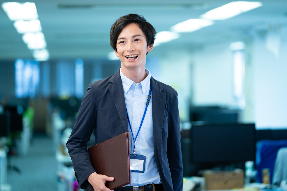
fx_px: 1044
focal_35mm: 131
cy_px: 96
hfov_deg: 15.6
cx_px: 144
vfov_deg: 10.5
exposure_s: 1/60
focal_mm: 131
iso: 400
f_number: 2.8
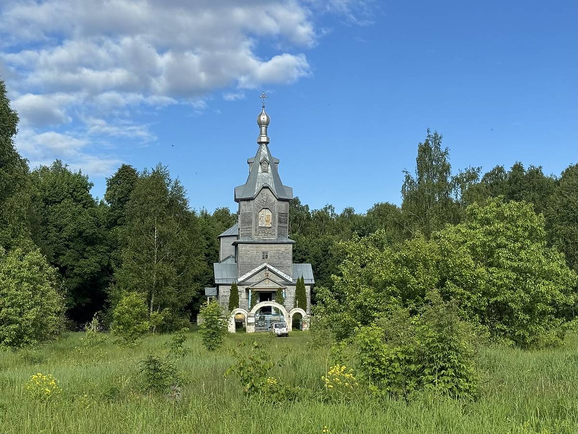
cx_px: 289
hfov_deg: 39.7
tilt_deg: +6.1
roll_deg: +0.1
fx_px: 801
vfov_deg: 30.3
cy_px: 217
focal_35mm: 48
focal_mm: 6.76
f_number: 1.78
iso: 64
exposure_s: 1/4049
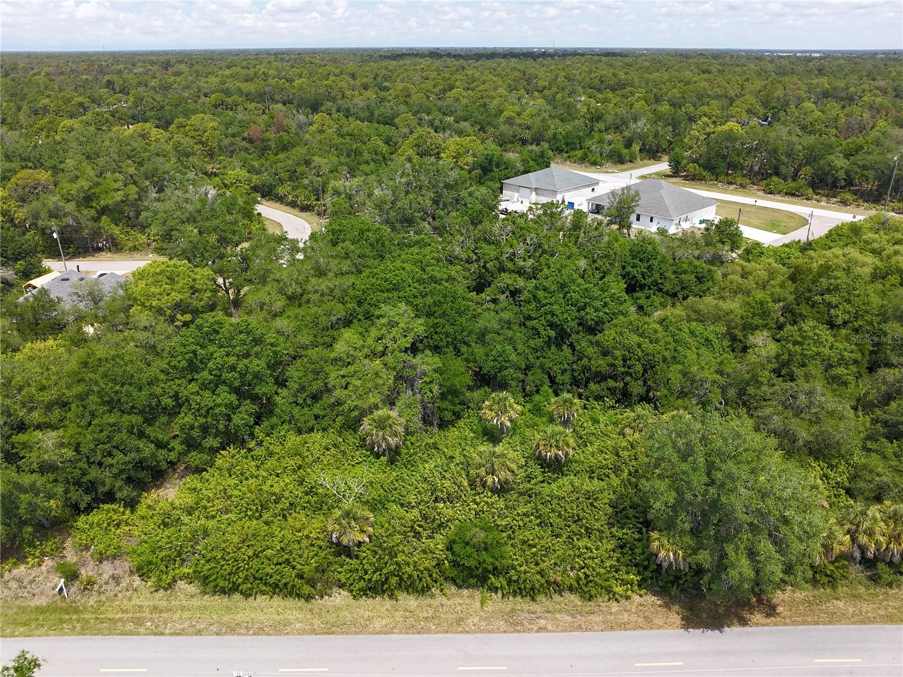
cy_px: 338
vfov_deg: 56.8
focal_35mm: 24
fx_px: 626
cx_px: 452
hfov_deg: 71.6
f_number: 2.8
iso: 120
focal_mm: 4.55
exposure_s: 1/640
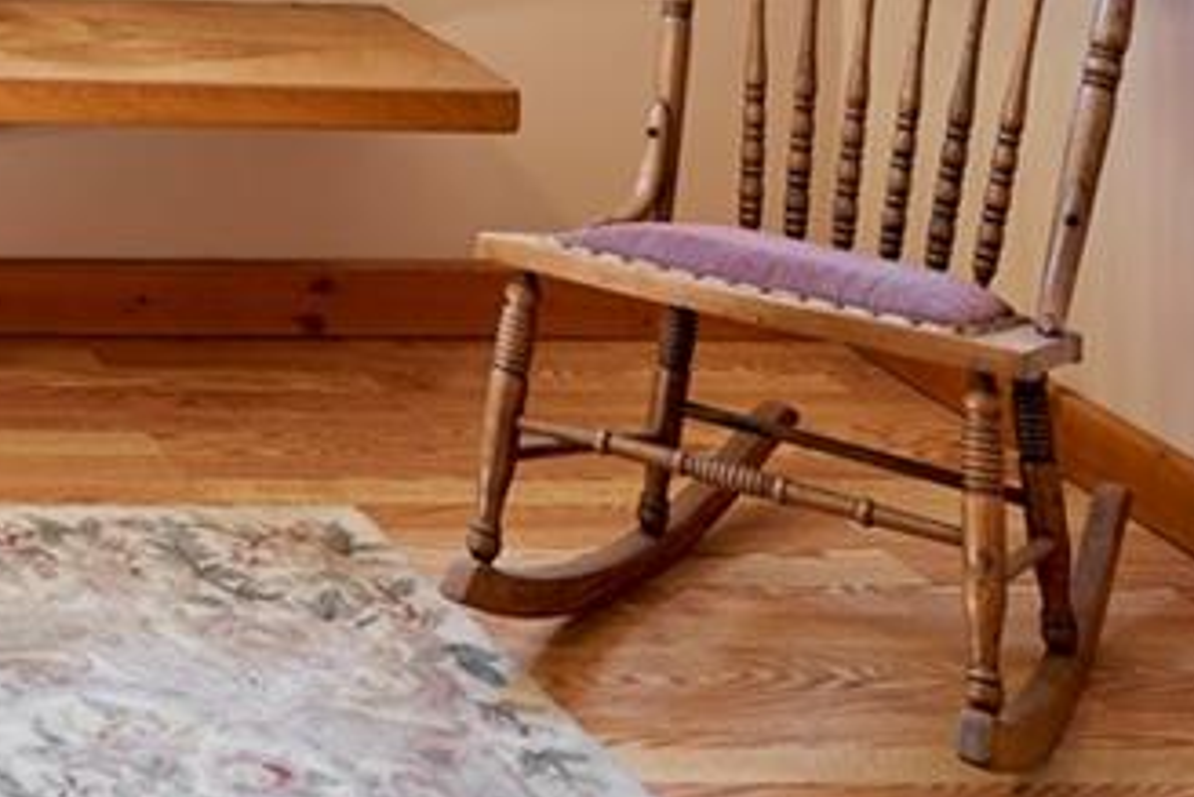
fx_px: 2588
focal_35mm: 78
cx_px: -757
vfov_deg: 15.4
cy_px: -571
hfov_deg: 20.7
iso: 400
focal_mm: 16
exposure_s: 1/2
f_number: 9
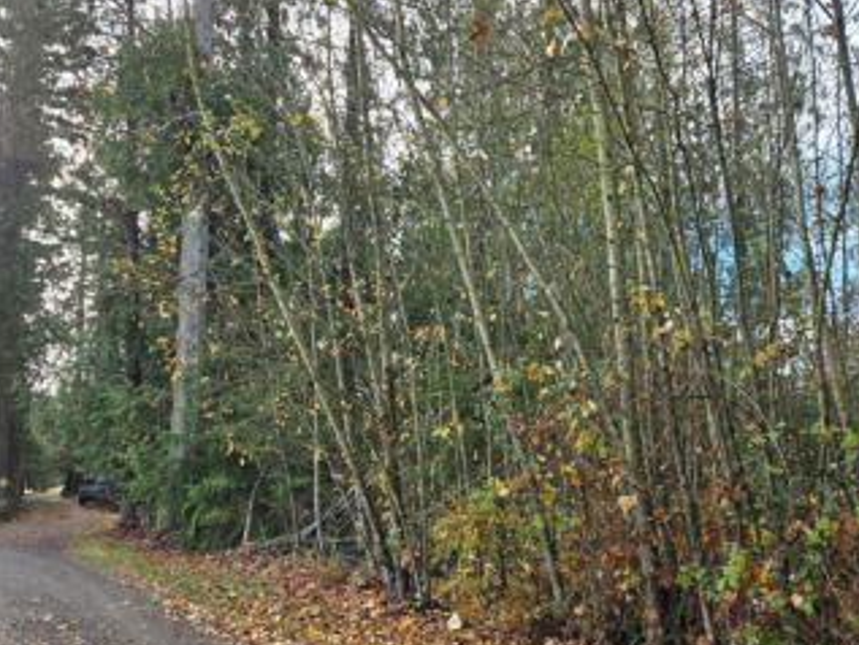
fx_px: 720
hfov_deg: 61.6
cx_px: 428
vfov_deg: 48.1
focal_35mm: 29
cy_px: 374
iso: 25
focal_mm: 5.4
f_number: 1.8
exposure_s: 1/514
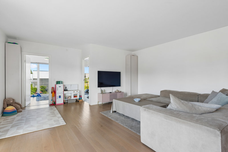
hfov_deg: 90.0
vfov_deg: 67.4
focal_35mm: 18
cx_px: 114
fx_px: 114
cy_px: 76
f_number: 10
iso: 200
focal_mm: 18
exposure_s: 1/15
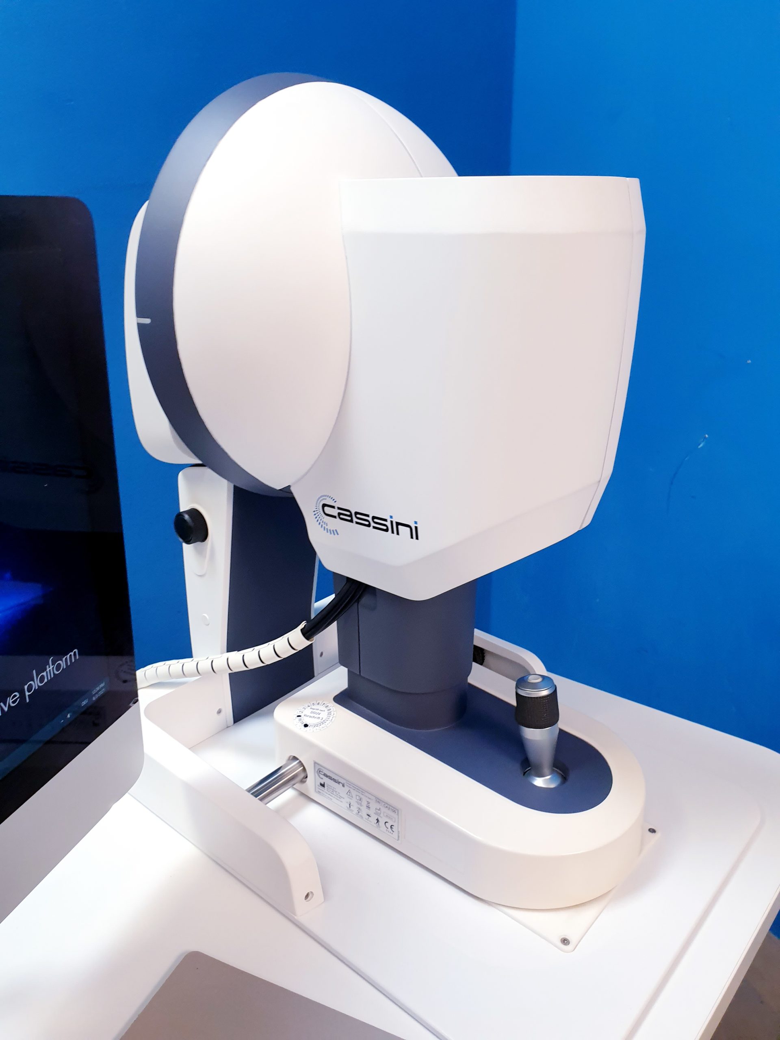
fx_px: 781
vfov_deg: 67.3
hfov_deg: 53.1
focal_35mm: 26
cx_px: 390
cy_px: 520
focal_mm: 4.3
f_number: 2.4
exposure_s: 1/50
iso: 160
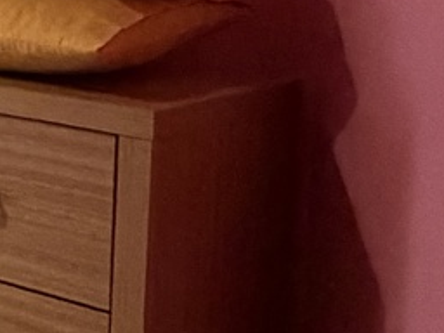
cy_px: -102
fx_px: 1347
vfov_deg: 13.6
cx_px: -808
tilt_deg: -2.0
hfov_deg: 11.9
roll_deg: -0.3
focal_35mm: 105
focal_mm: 2.22
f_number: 2.2
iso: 500
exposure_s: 1/50
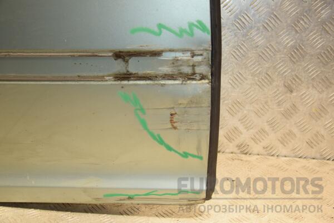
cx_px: 167
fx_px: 417
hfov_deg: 43.6
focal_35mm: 45
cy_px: 112
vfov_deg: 29.9
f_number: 5
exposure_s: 1/200
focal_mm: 30
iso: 800
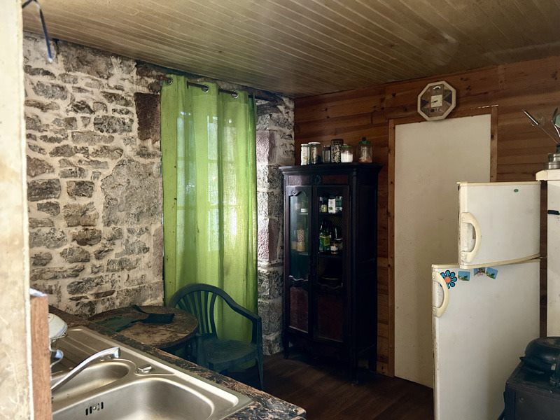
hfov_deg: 67.3
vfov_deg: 53.1
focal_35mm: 26
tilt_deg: -0.6
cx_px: 280
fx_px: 421
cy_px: 210
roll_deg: +1.2
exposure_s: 1/30
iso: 640
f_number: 1.5
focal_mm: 5.7
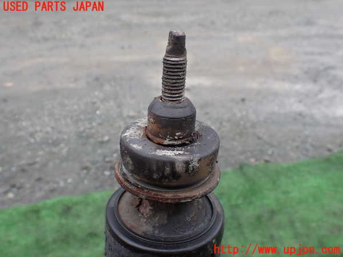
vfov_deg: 46.8
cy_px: 128
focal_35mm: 30
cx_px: 172
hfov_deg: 60.0
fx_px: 297
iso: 100
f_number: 3.2
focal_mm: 5.4
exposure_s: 1/320
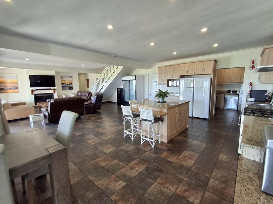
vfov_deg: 78.1
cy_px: 102
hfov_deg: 94.5
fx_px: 126
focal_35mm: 16
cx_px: 136
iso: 64
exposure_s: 1/50
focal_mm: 1.64
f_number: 2.2
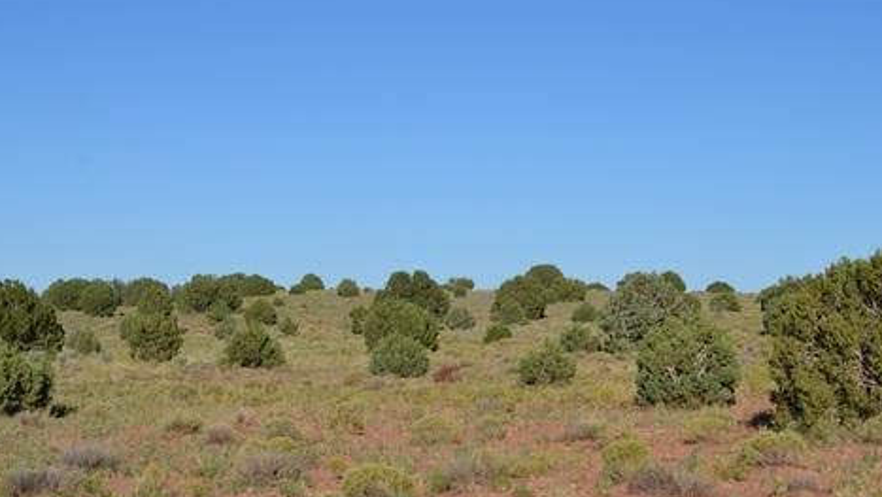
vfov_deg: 17.1
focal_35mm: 71
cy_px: 319
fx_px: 1653
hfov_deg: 29.9
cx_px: 404
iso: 100
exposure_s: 1/320
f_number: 9
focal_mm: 35
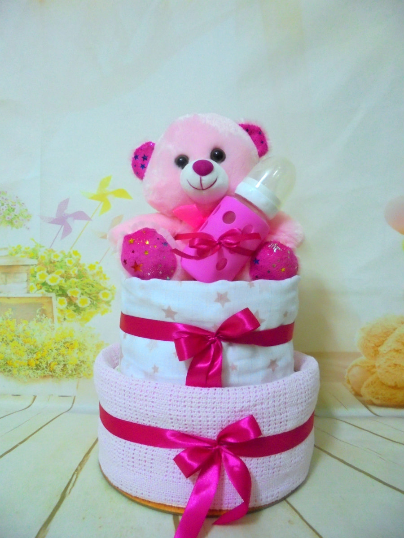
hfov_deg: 53.1
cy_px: 269
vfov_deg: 67.3
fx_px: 405
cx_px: 202
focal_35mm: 26
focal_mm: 4.6
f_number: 3.5
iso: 400
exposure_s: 1/15
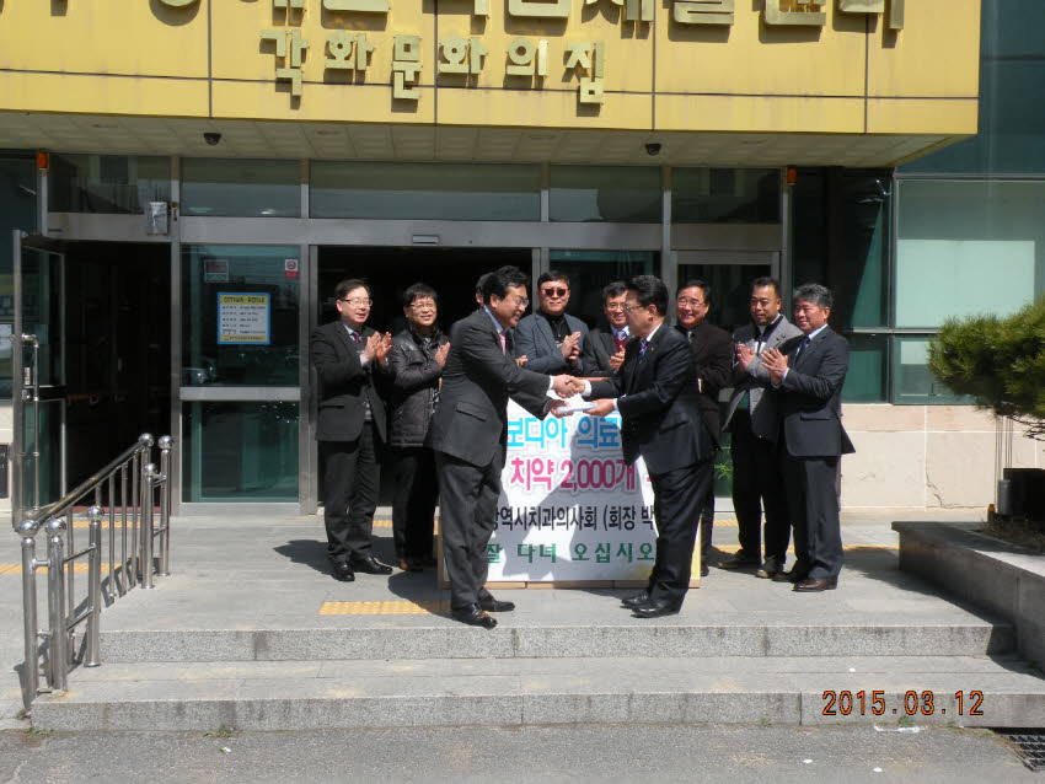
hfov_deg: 44.8
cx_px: 522
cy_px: 392
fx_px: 1268
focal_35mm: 42
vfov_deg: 34.4
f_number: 6.3
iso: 64
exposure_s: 1/255
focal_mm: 7.4
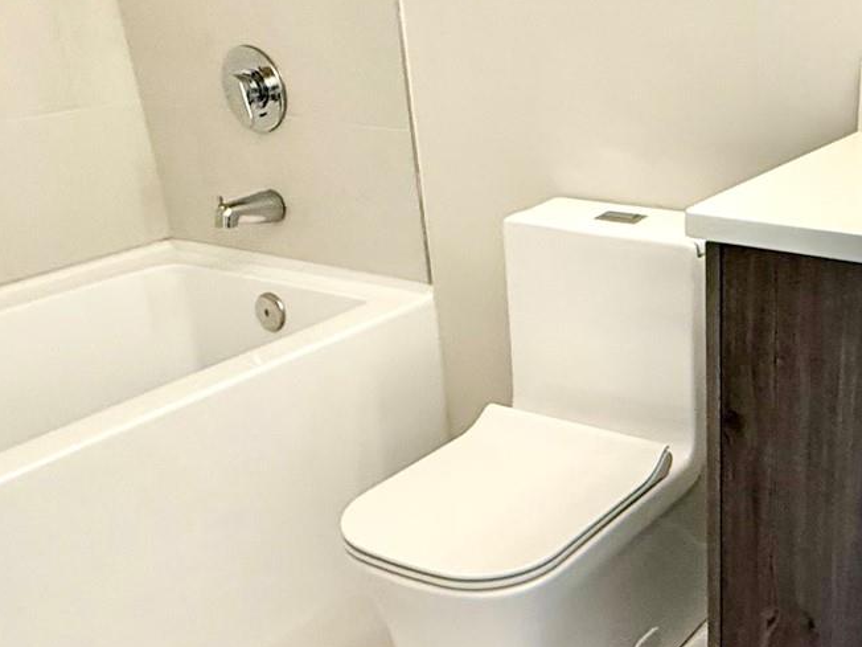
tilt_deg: -22.9
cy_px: 429
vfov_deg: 32.6
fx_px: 1096
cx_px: 736
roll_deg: -1.3
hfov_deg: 40.4
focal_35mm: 44
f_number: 2.2
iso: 250
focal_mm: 2.22
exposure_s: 1/120
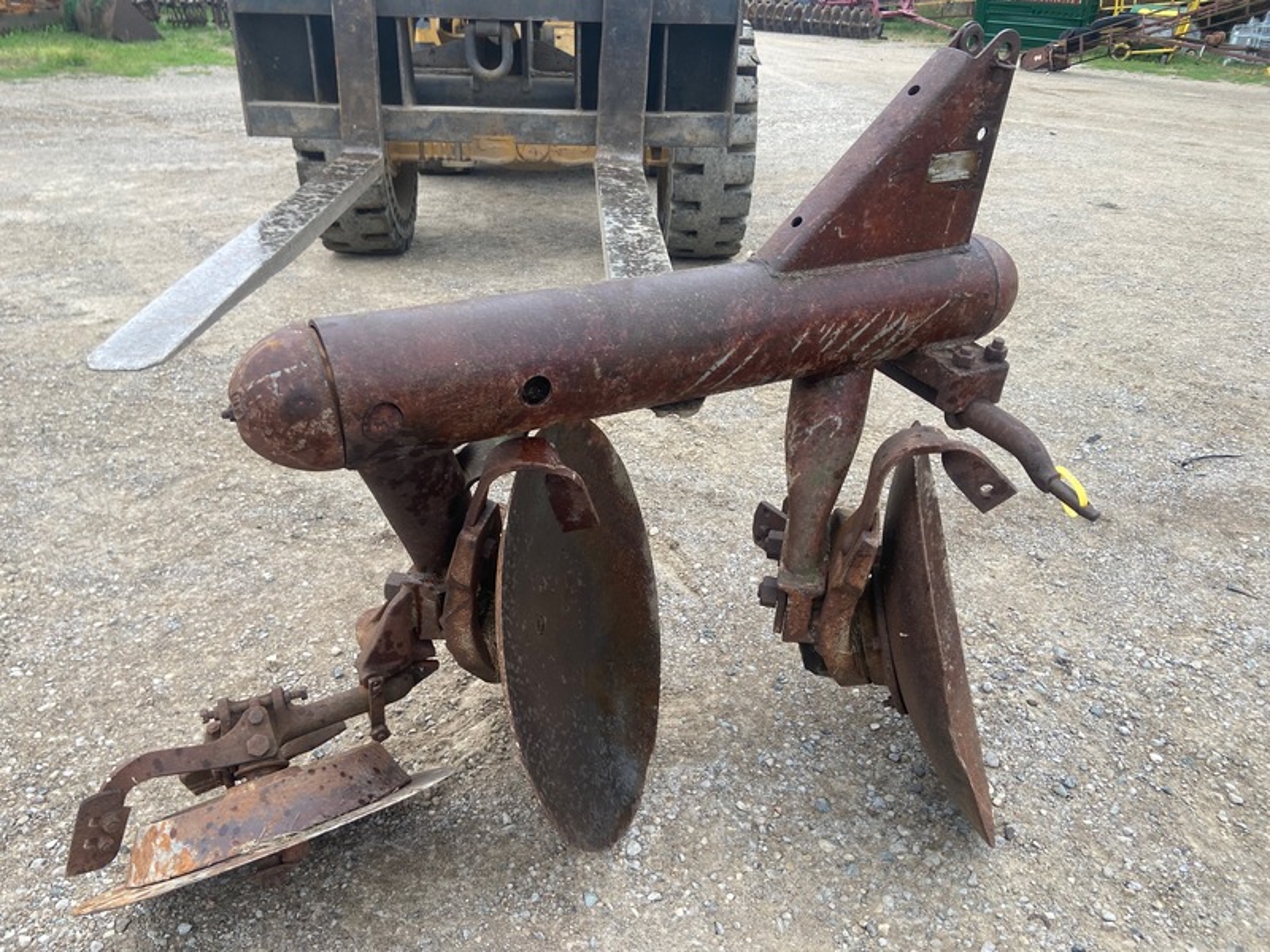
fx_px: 954
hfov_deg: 67.3
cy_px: 476
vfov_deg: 53.1
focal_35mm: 26
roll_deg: -3.4
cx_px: 635
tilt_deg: -27.8
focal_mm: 4.25
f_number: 1.8
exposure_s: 1/121
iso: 80
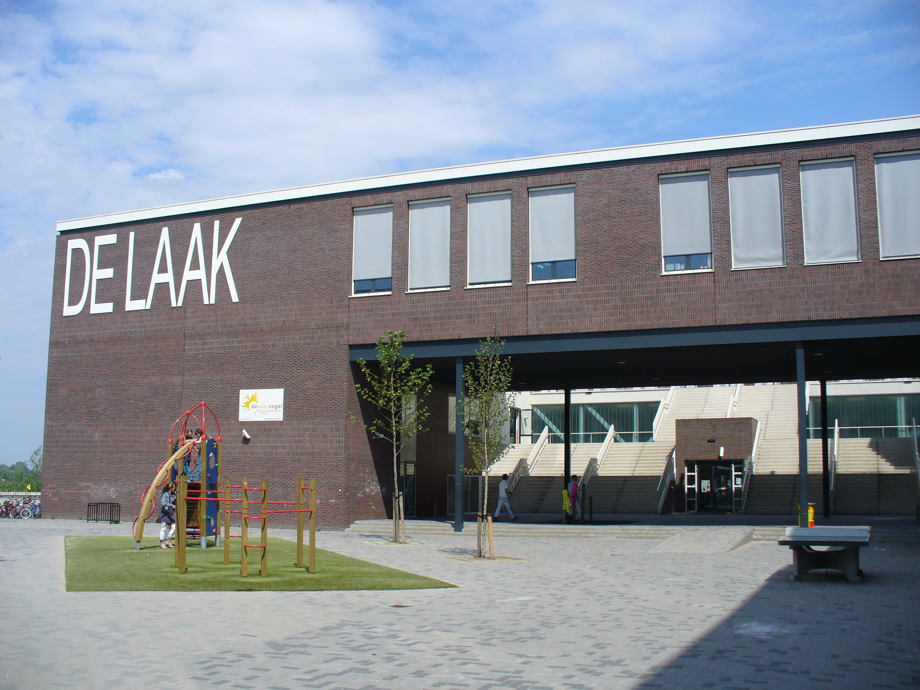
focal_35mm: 37
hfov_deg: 50.1
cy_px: 345
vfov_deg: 38.7
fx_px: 983
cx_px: 460
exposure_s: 1/400
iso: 80
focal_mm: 6.1
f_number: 5.6
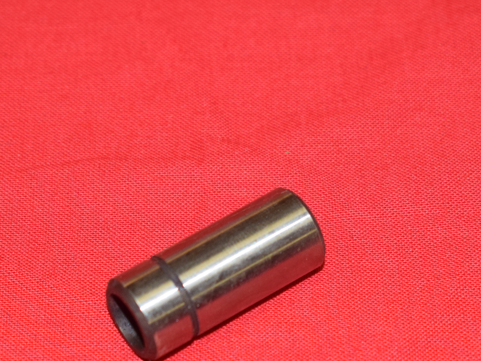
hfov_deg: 14.0
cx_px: 235
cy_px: 275
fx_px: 1959
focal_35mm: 141
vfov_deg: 10.5
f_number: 5.6
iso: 800
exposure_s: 1/125
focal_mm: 46
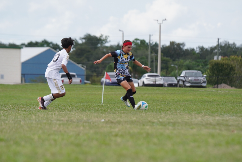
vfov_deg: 4.6
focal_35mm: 300
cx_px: 121
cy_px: 81
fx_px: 2018
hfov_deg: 6.9
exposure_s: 1/2000
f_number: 4
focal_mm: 200
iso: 250
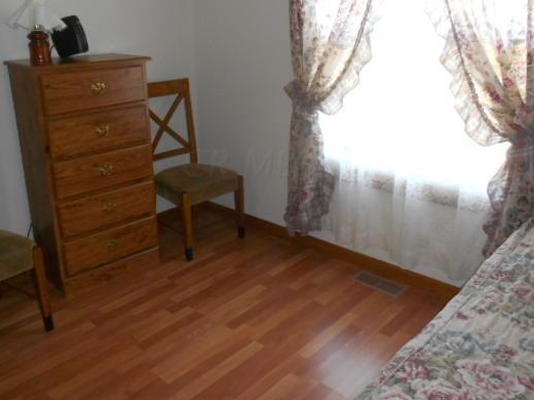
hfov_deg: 56.8
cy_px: 163
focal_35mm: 32
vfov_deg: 44.0
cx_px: 247
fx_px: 494
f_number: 3.2
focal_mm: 4.6
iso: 200
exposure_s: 1/25
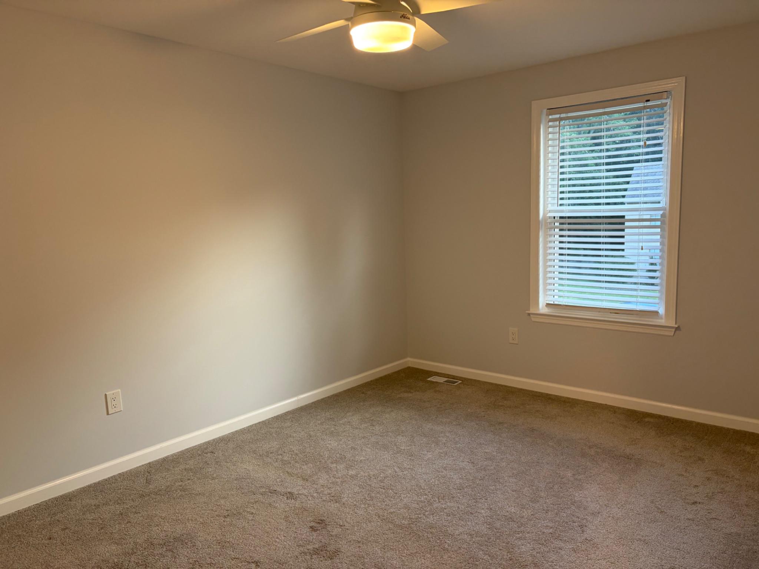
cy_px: 284
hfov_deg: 67.3
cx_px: 380
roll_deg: +3.2
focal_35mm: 26
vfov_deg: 53.1
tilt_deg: -6.6
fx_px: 570
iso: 160
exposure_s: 1/60
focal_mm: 5.96
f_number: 1.6
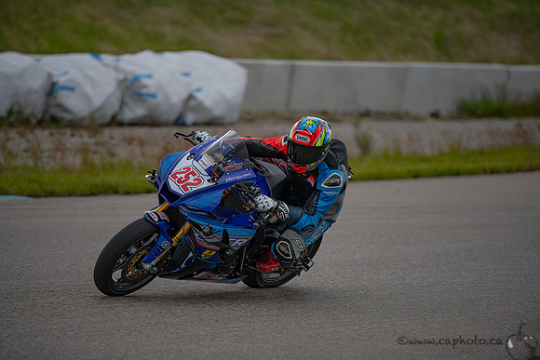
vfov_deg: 7.0
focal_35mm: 195
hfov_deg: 10.5
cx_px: 270
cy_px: 180
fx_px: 2926
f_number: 2.8
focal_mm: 195
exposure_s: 1/1600
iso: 110
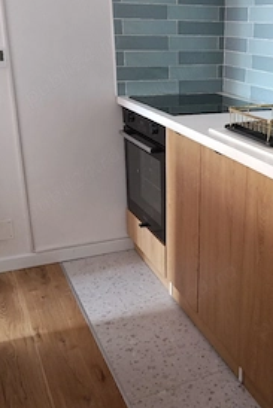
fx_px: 466
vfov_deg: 47.4
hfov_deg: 31.8
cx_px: 218
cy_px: 203
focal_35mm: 41
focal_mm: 3.98
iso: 640
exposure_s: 1/33.3
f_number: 2.8
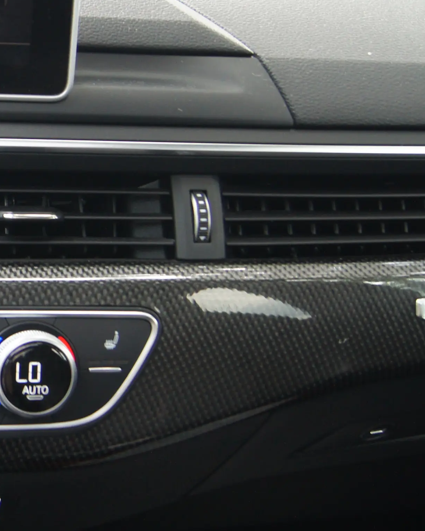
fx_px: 1337
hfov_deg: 16.8
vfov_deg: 22.4
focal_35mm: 85
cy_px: 208
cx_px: -169
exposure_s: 1/40
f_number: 4
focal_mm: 24
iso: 400
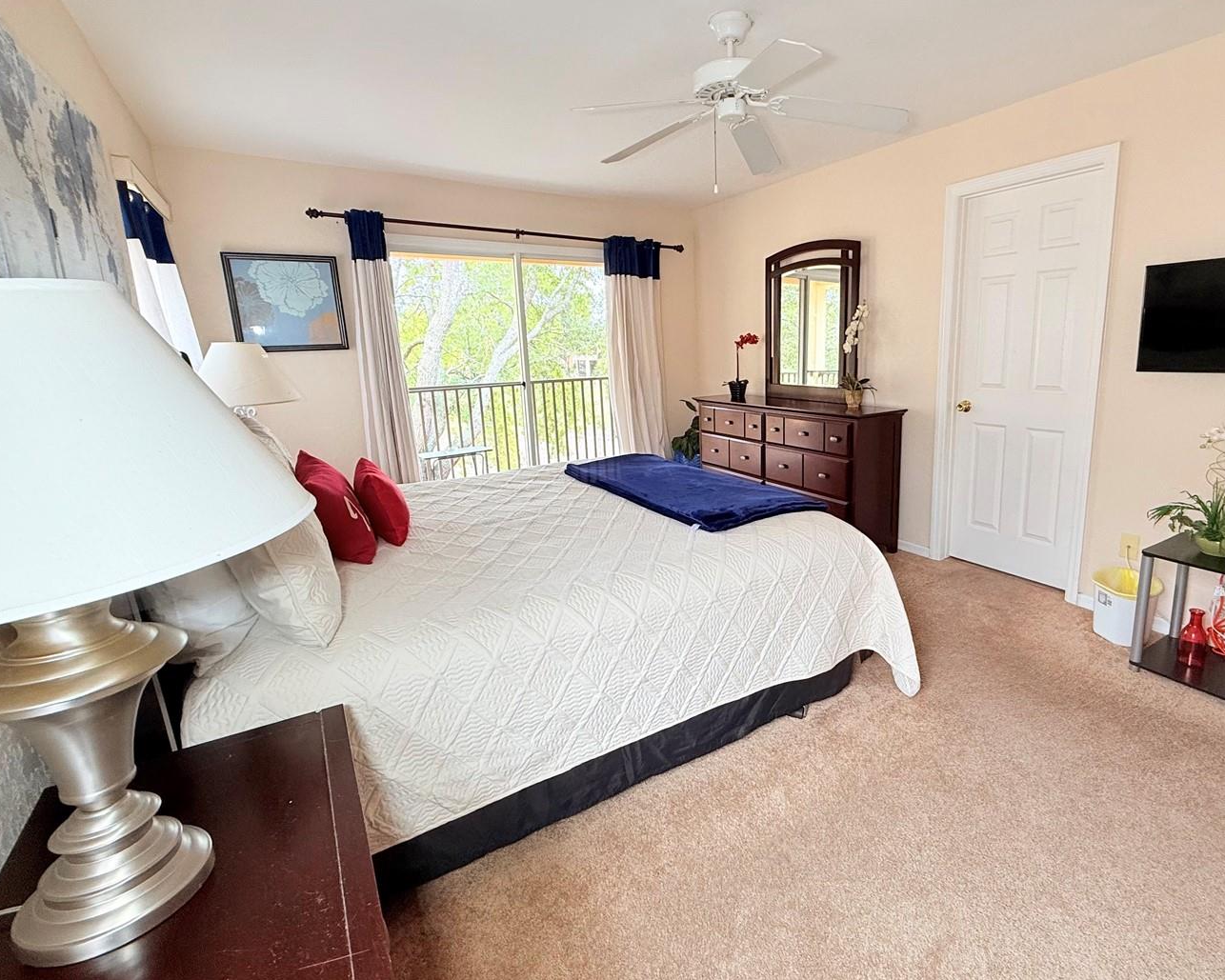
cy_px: 457
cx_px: 710
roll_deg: +1.3
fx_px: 616
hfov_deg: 88.9
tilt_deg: -11.0
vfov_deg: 76.9
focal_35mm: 17
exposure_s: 1/103
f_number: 2.2
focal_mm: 2.22
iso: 125
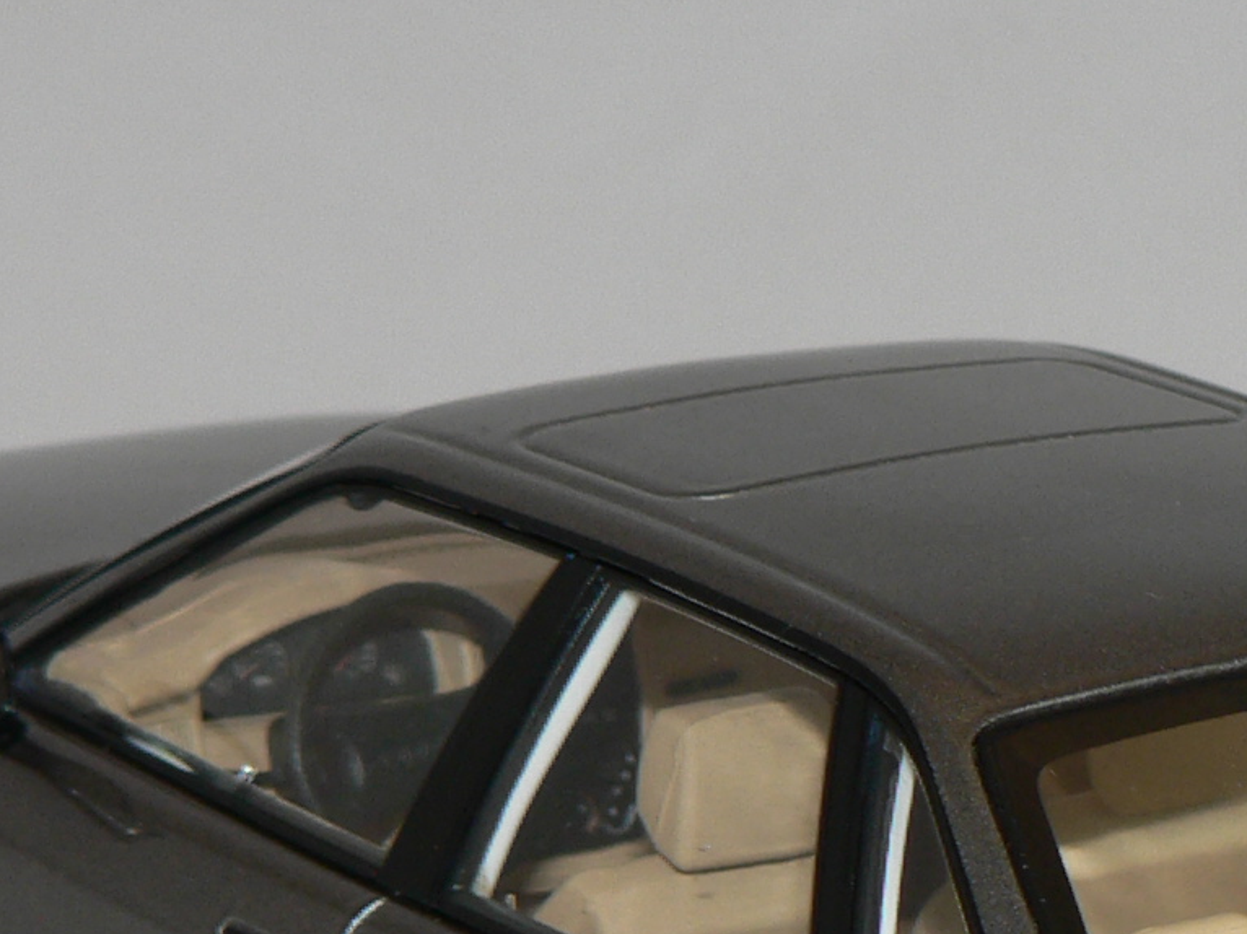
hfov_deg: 8.8
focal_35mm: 224
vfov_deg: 6.6
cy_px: 1035
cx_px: 1081
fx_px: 8067
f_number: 3.2
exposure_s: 1/60
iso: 80
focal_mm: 11.2
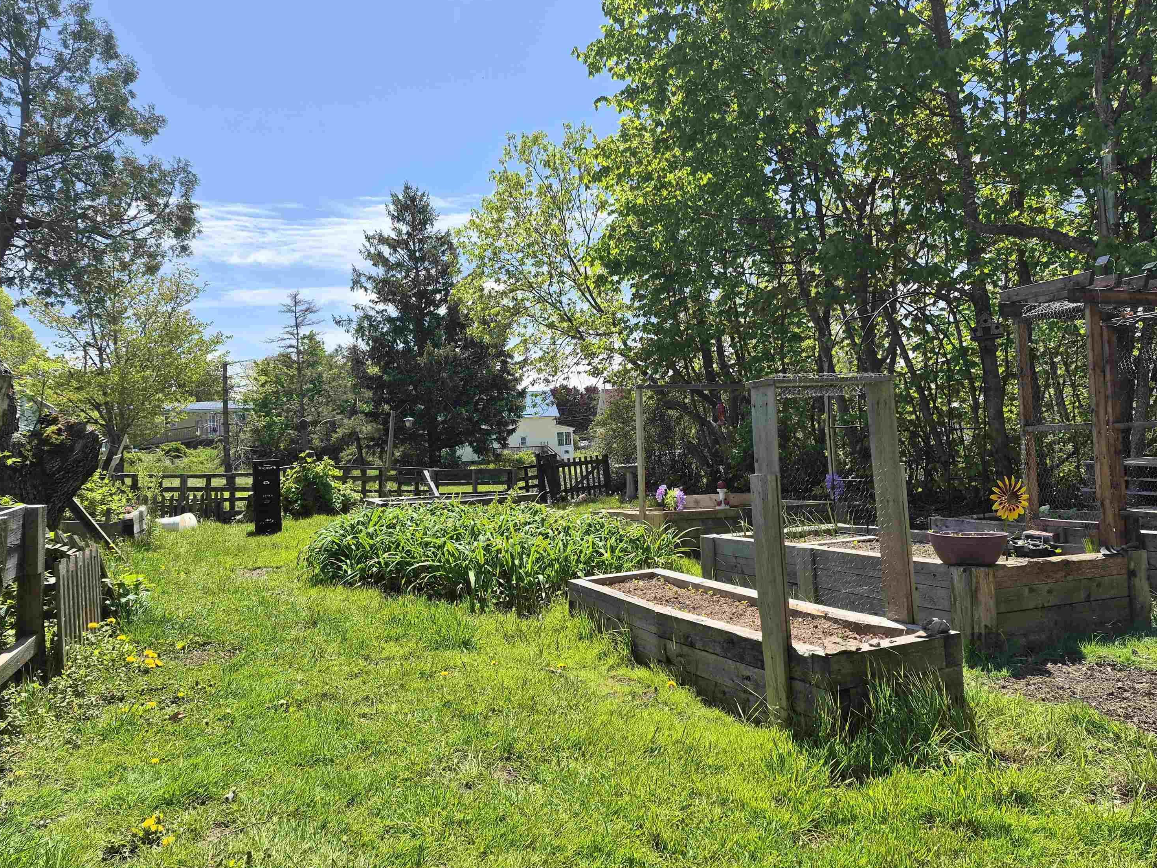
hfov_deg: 71.6
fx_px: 802
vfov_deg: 56.8
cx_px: 561
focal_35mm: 24
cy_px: 438
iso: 80
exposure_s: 1/4112
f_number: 1.8
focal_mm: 5.4
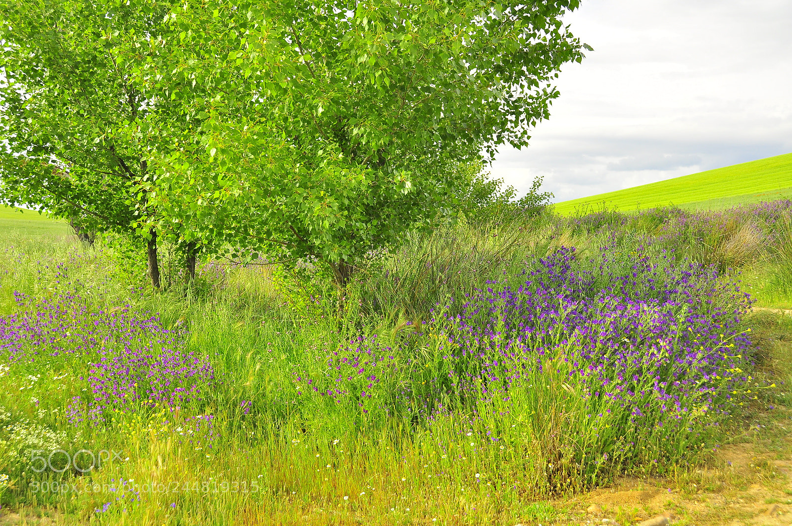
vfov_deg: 28.9
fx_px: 1022
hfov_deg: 42.4
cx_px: 396
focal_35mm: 46
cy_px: 263
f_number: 8
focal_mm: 31
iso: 400
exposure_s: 1/200
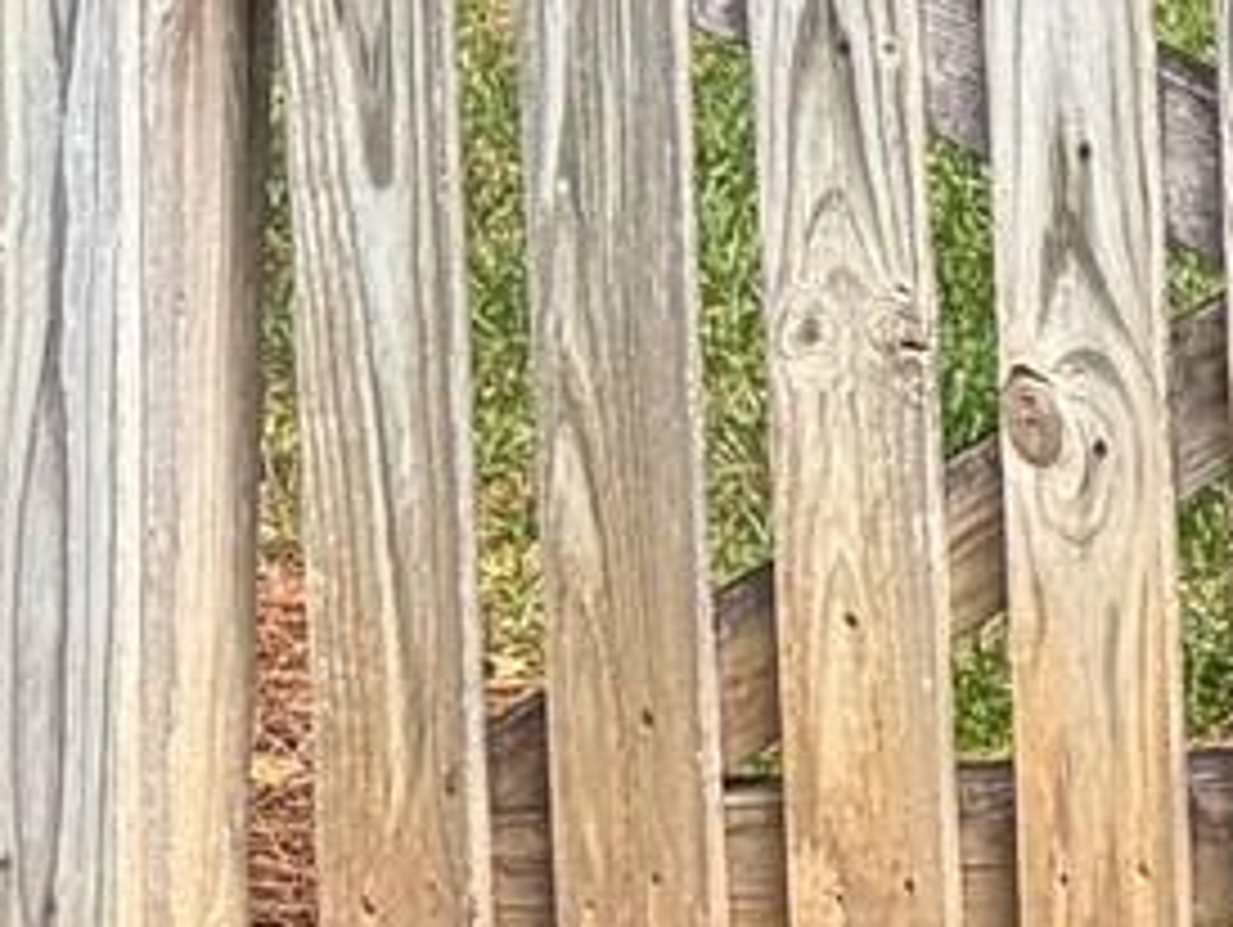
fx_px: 6916
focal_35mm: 194
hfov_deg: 8.8
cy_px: -1984
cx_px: 3388
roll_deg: +0.9
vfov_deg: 6.8
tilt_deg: +0.0
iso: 50
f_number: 1.6
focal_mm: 5.96
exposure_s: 1/419
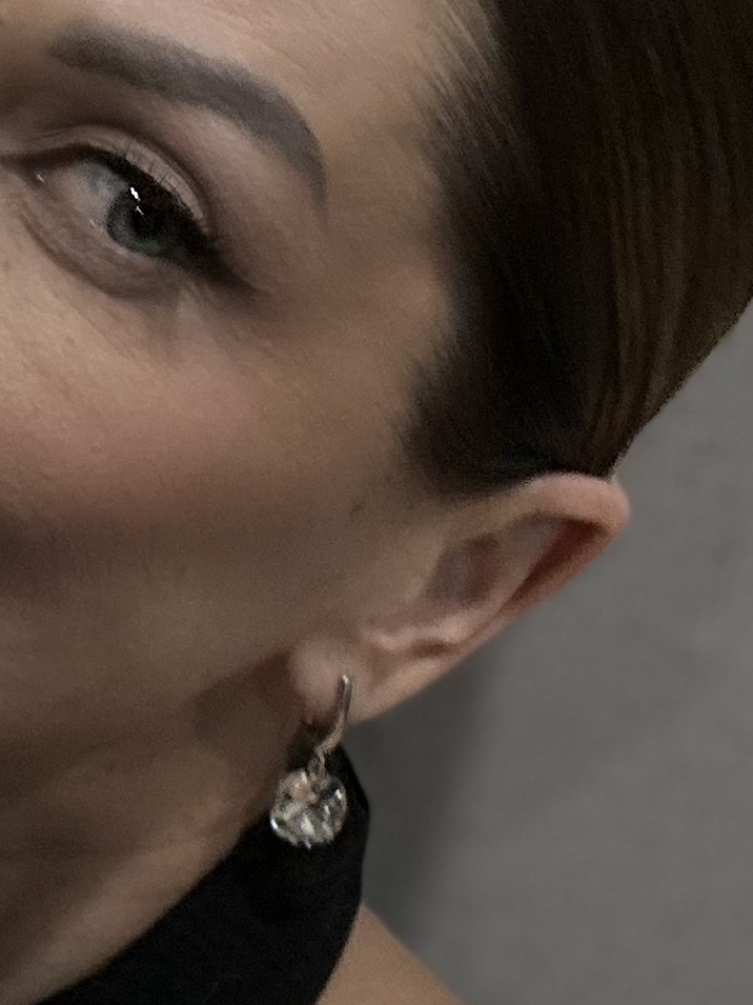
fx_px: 2814
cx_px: -55
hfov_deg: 14.9
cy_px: 282
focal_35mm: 97
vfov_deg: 20.1
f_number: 1.9
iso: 80
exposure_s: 1/50
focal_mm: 2.69
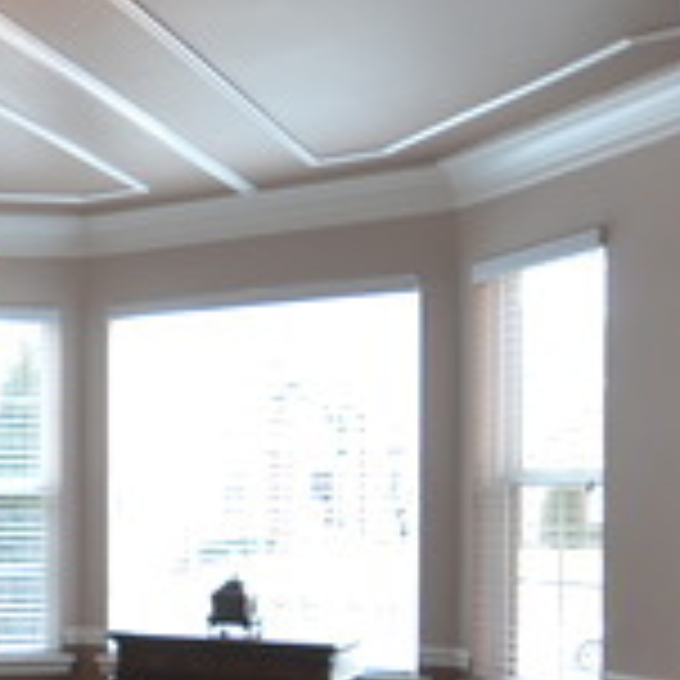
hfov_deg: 26.6
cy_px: 540
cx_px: -212
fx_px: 1200
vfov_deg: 30.9
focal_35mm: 54
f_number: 4
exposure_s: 1/60
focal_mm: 10
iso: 400
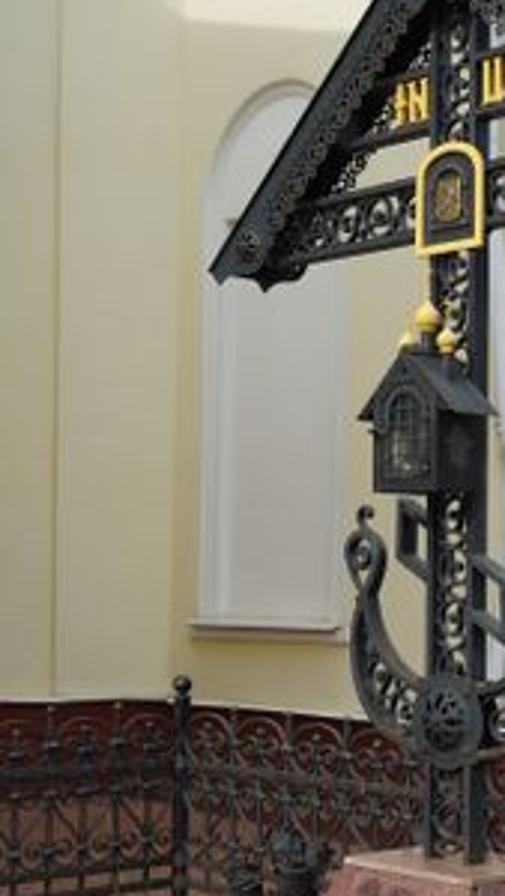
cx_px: 441
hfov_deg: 17.0
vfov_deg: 30.0
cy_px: 559
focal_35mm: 70
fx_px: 1665
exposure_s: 1/250
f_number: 5.6
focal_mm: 43
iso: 100
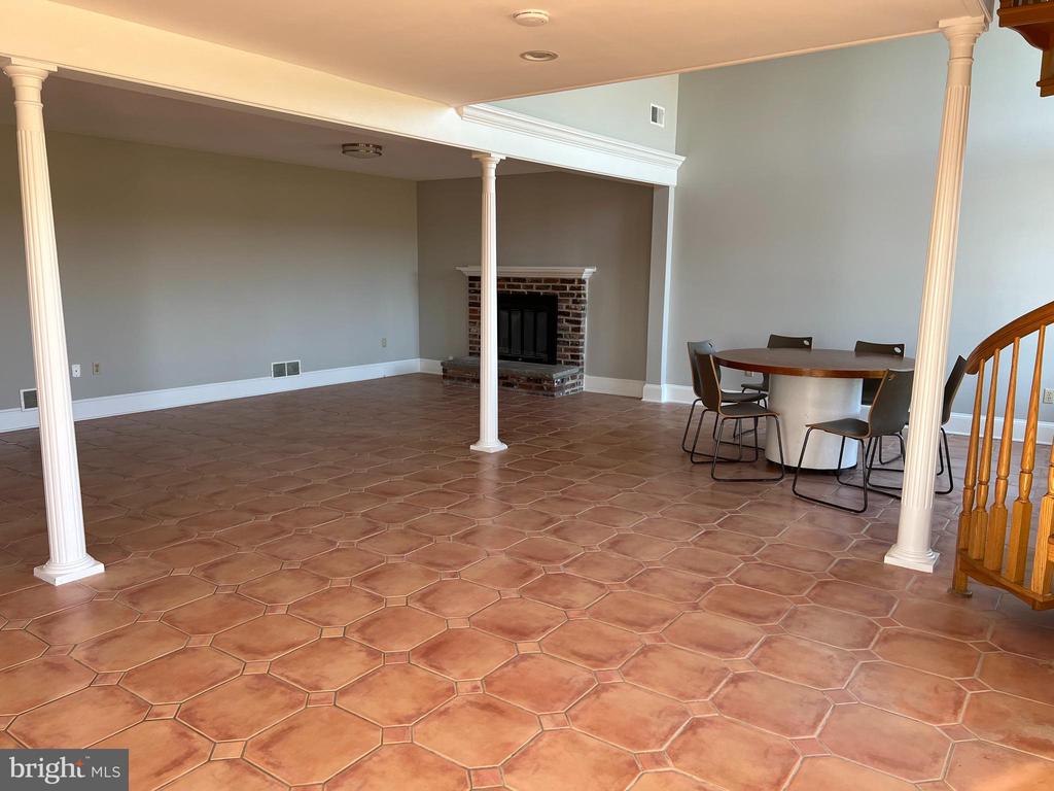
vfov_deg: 53.1
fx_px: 792
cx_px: 527
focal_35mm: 26
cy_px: 396
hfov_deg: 67.3
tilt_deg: -8.9
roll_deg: -0.4
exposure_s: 1/121
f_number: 1.5
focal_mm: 5.7
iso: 80
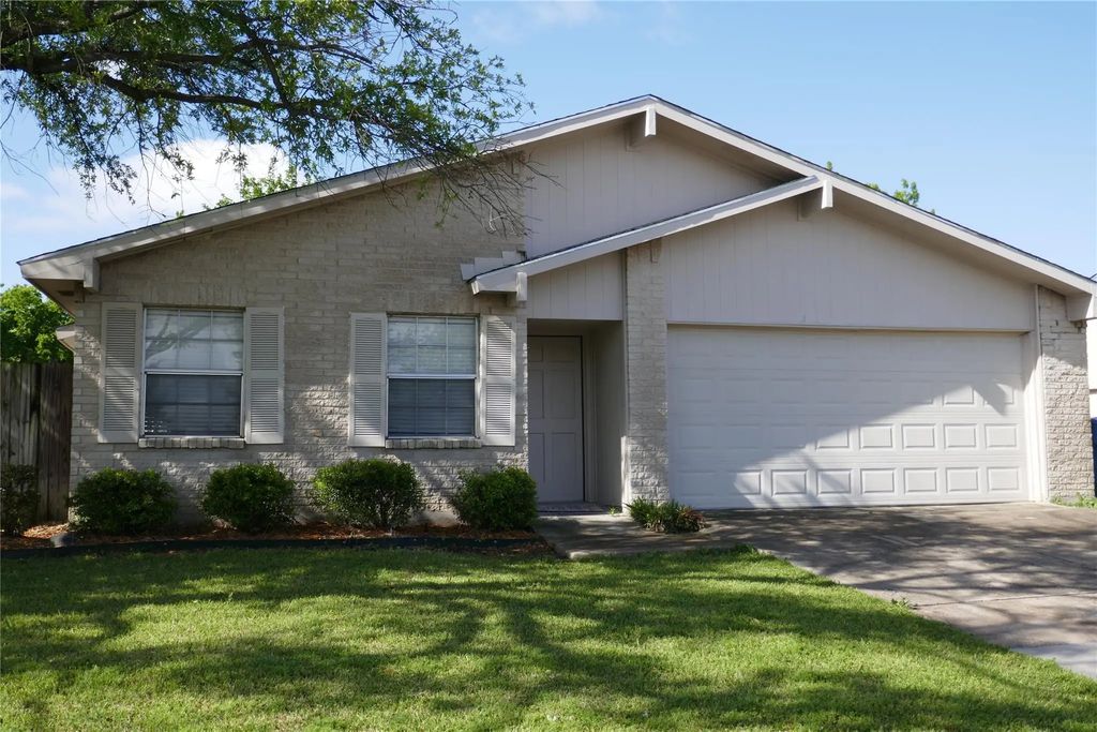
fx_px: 1067
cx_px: 548
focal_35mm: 35
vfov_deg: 37.9
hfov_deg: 54.4
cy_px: 366
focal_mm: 12.7
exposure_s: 1/640
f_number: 3.4
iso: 125
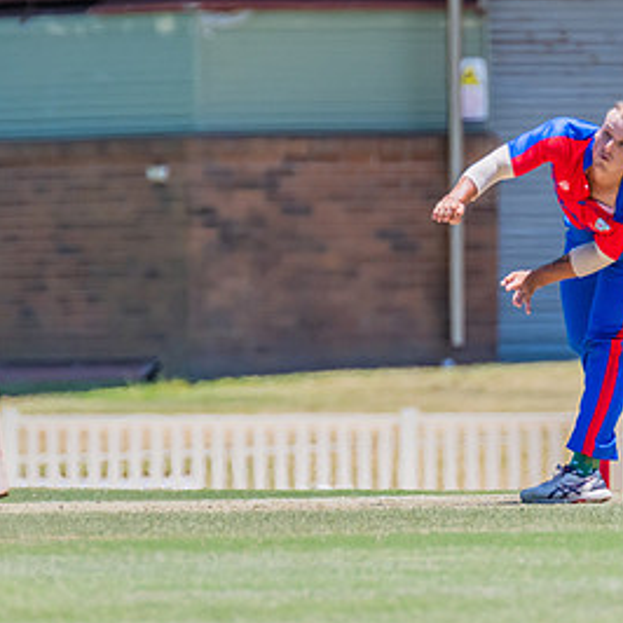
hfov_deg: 1.3
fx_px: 27590
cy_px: 315
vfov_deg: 1.3
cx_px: 634
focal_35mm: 1355
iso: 640
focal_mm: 600
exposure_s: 1/2000
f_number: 8
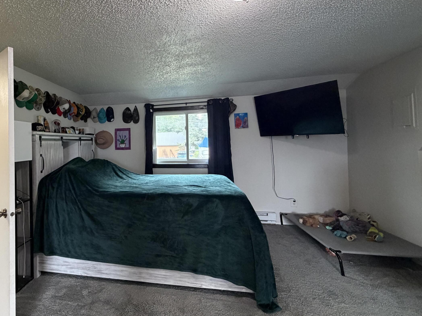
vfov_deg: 65.8
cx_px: 131
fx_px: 244
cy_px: 139
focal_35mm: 20
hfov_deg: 78.3
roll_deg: +1.8
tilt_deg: +1.7
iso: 500
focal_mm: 2.22
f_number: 2.2
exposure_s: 1/60
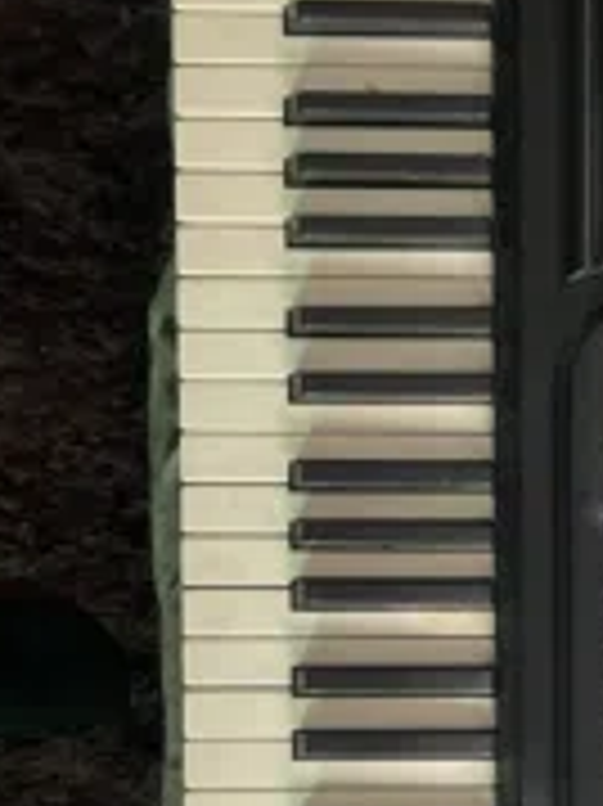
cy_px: 689
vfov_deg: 32.0
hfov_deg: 24.8
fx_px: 1349
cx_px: 482
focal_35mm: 58
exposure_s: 1/31
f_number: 1.6
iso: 640
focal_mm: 4.2
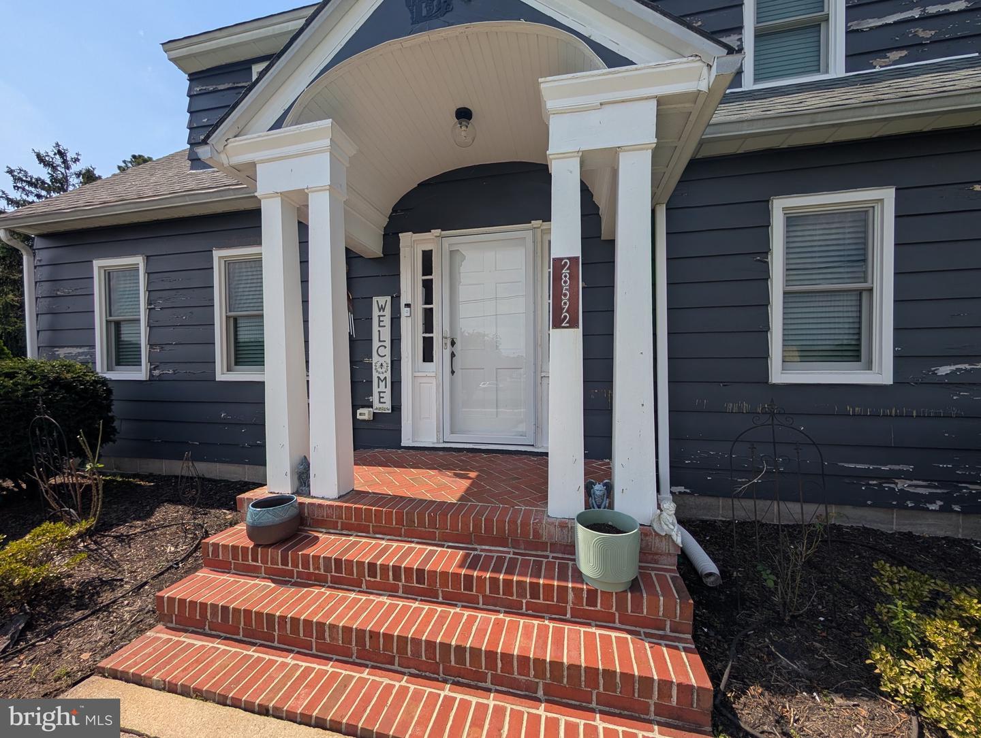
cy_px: 369
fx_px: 341
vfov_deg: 94.6
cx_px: 490
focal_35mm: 12
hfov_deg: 110.5
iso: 56
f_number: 1.7
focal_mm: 2.02
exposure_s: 1/3436
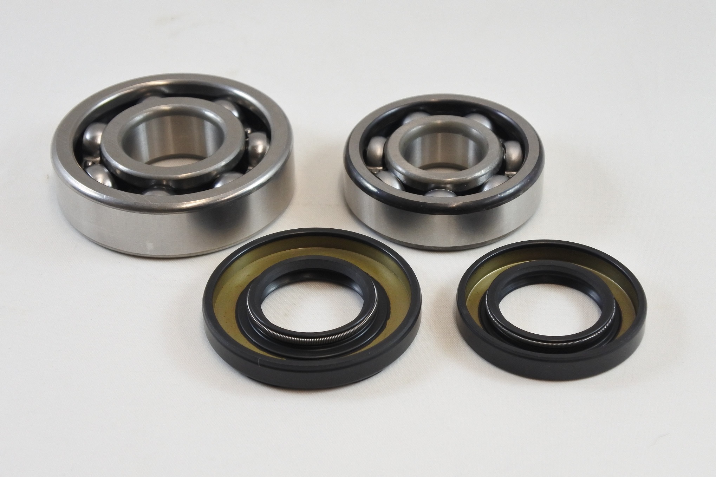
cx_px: 358
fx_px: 1213
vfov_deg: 22.3
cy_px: 238
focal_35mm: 61
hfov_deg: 32.9
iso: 500
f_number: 5
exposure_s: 1/125
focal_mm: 22.7
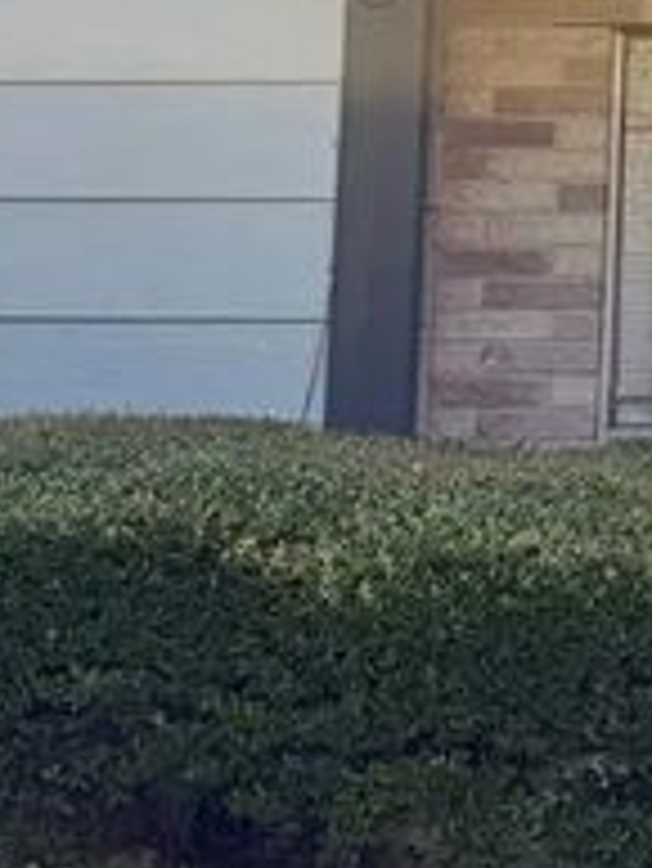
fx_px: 2659
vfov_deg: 17.9
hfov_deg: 12.9
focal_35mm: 106
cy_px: -92
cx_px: 1093
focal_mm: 6.76
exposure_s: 1/1553
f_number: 1.78
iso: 100
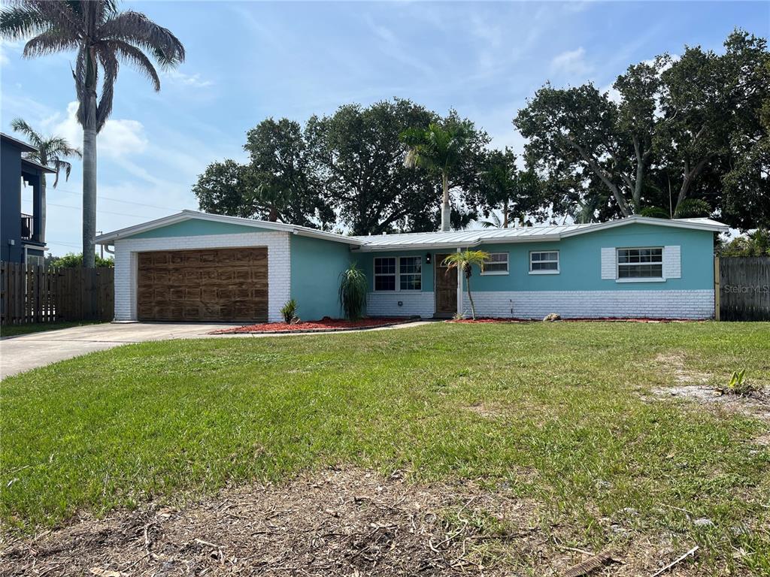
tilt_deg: +3.3
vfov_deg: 53.1
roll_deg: +1.2
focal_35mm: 26
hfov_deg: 67.3
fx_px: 578
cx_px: 385
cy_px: 288
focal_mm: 5.1
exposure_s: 1/3876
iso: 50
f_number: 1.6
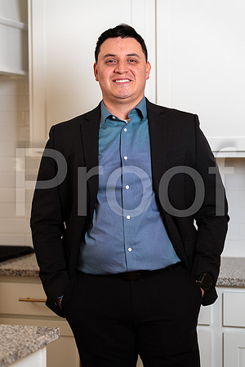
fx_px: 868
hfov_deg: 16.1
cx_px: 122
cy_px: 184
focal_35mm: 85
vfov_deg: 23.9
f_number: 2.8
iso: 50
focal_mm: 85
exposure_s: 1/160
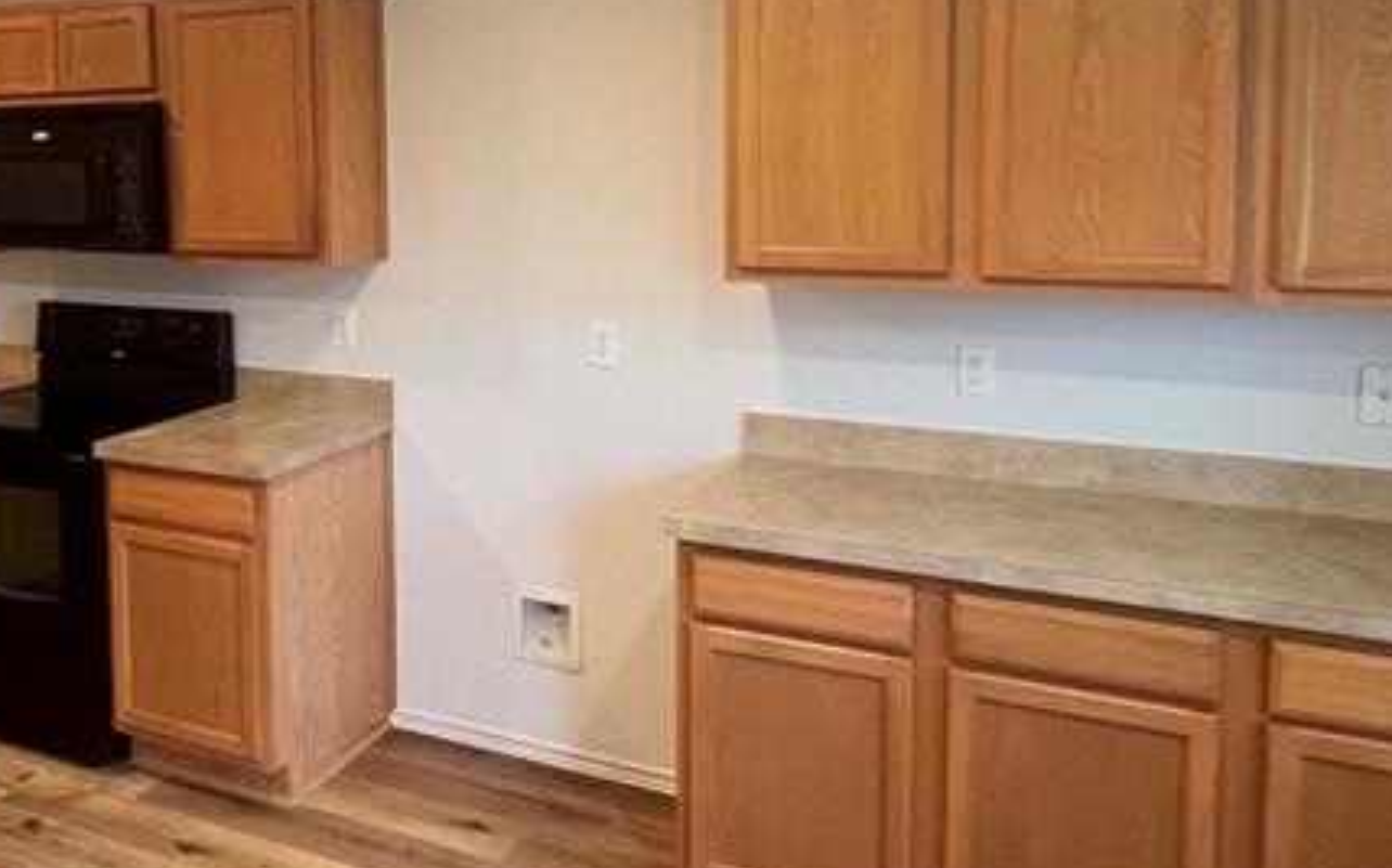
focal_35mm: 33
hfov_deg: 55.7
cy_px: 241
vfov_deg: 37.5
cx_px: 371
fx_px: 1251
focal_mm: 1.57
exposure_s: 1/60
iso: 200
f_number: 1.8
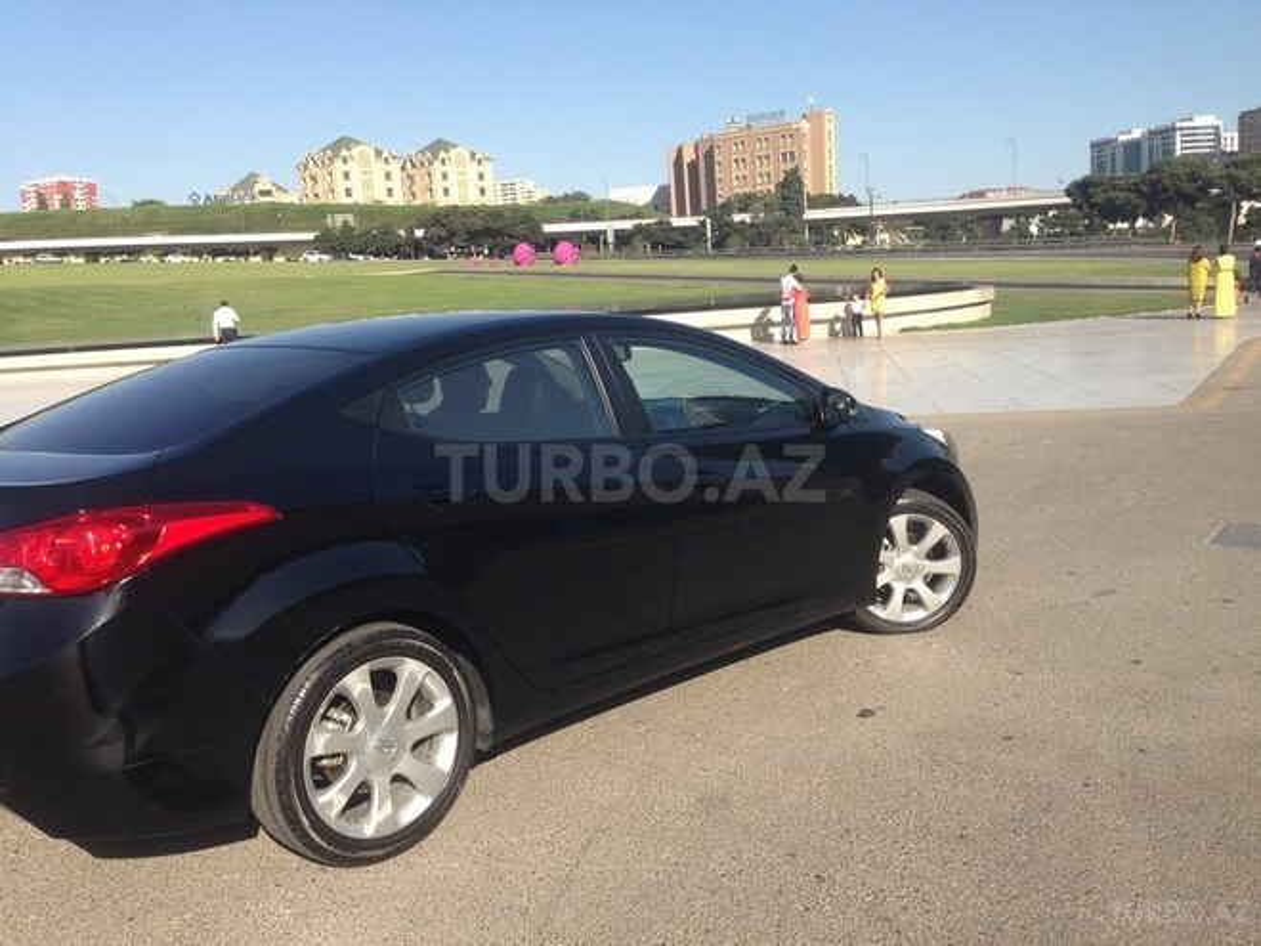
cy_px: 473
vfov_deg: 42.9
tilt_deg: -8.3
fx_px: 1202
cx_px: 630
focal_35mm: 33
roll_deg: +2.0
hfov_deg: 55.4
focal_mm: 4.12
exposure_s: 1/1063
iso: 50
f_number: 2.4
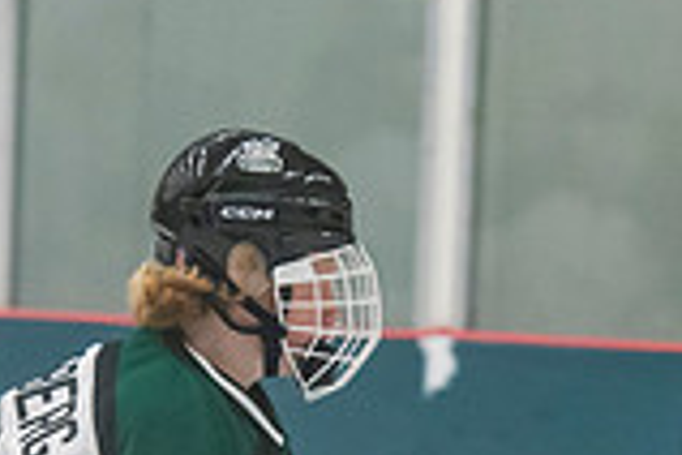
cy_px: 930
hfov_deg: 3.0
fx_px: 12824
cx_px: 70
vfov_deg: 2.0
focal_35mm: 677
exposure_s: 1/640
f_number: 3.2
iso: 2000
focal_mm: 116
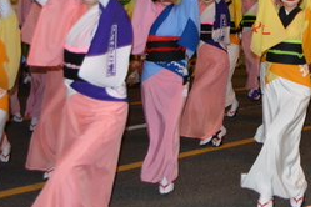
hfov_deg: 20.5
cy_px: -35
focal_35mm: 94
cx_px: 357
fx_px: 812
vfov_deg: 14.1
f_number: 4.2
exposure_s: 1/60
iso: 2000
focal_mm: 26
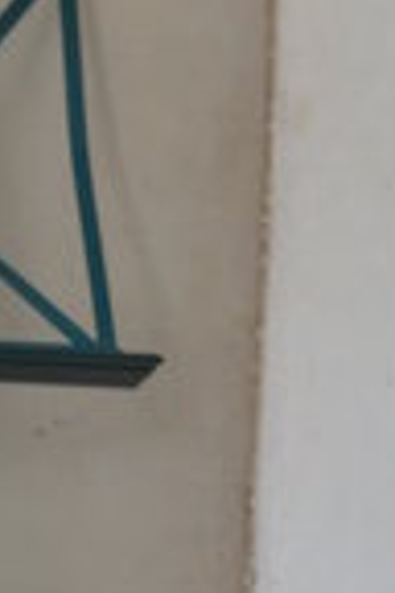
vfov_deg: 6.0
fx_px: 5612
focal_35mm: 341
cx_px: -973
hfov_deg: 3.9
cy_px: 420
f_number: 4.8
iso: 400
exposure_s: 1/40
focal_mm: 32
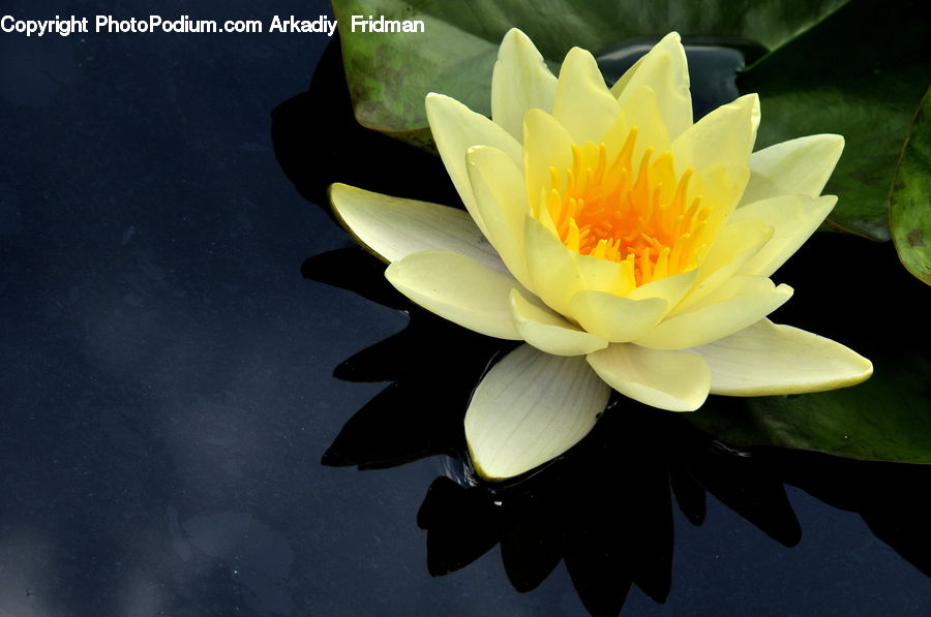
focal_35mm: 300
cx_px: 466
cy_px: 308
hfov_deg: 6.9
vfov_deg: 4.6
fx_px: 7746
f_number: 11
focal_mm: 200
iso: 200
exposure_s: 1/160
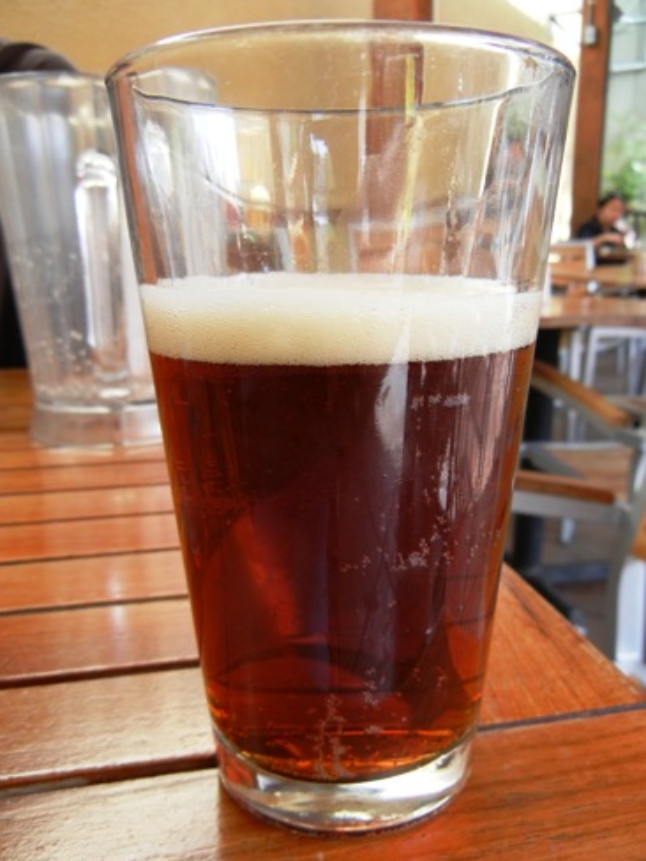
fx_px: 796
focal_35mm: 32
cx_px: 321
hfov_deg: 44.2
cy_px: 455
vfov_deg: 56.8
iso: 160
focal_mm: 5.4
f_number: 3.5
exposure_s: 1/75
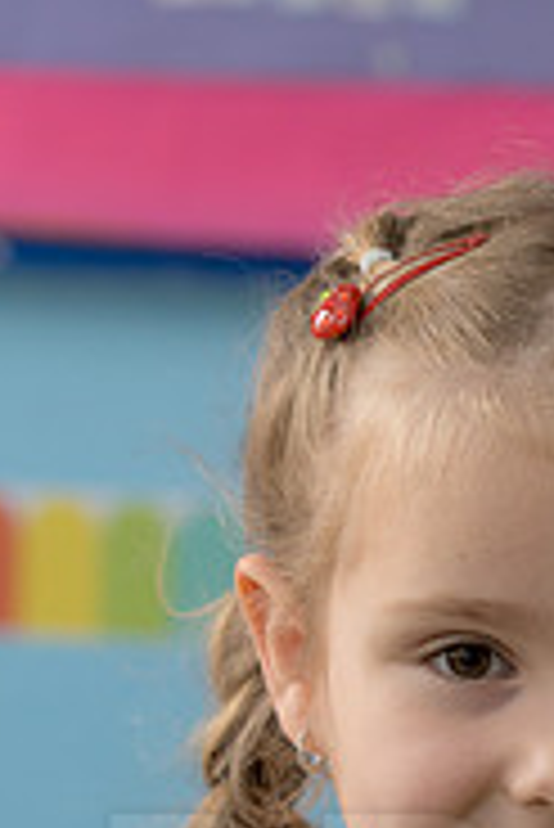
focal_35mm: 210
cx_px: 626
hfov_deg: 6.5
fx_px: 4838
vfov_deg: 9.7
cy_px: 927
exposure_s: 1/160
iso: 1600
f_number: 5.6
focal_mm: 86
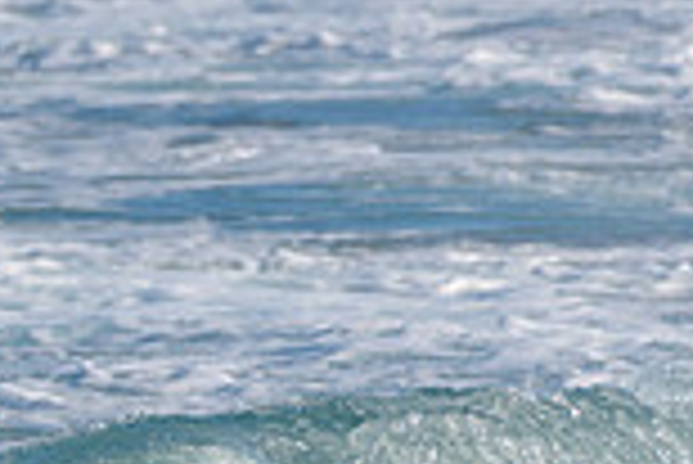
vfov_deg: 0.6
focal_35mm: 2303
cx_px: -367
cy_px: 413
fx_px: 44374
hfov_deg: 0.9
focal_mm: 500
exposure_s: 1/2000
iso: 140
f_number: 5.6
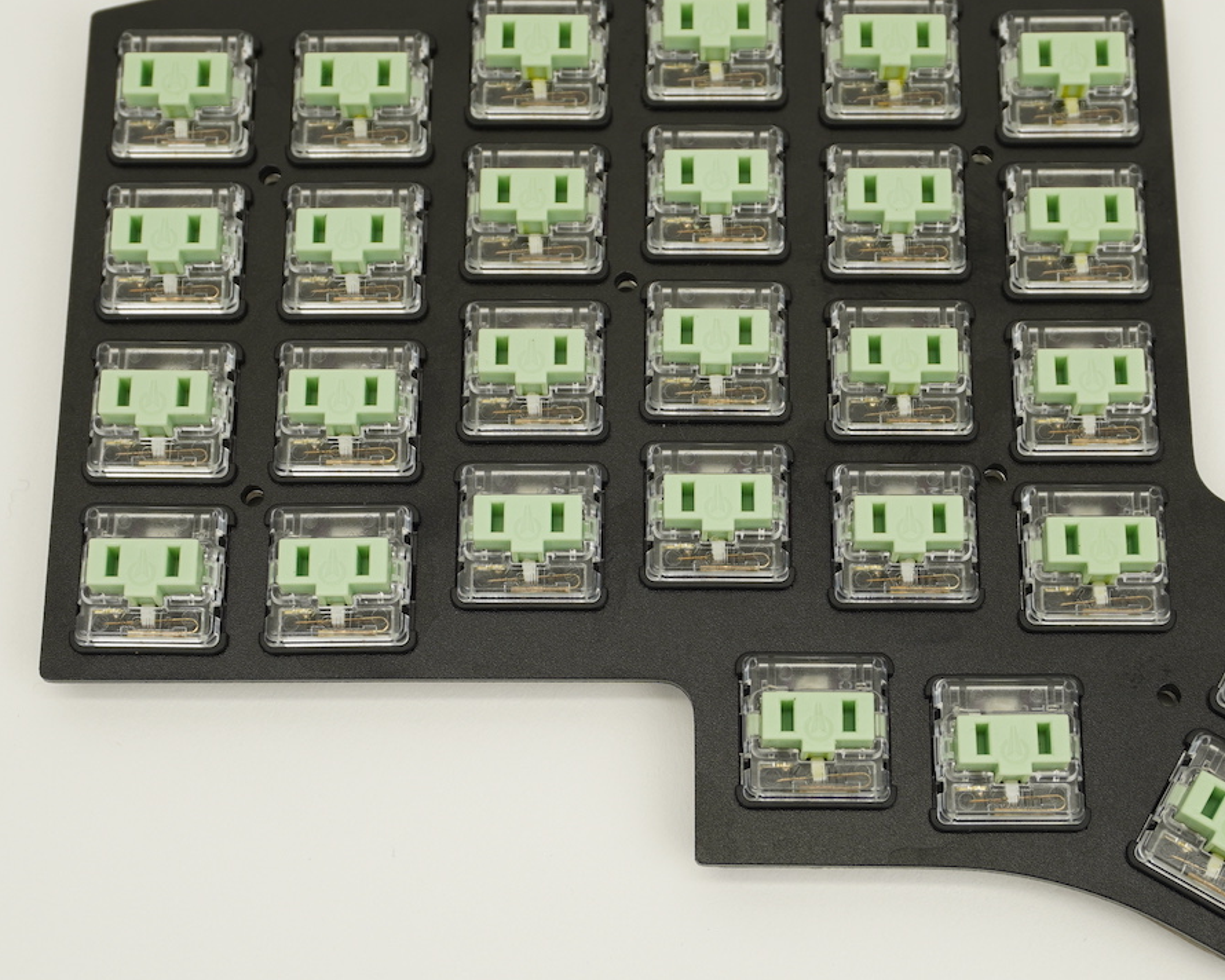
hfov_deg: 27.6
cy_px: 469
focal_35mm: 69
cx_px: 672
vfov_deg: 22.2
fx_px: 2494
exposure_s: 1/125
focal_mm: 29
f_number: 8
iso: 160
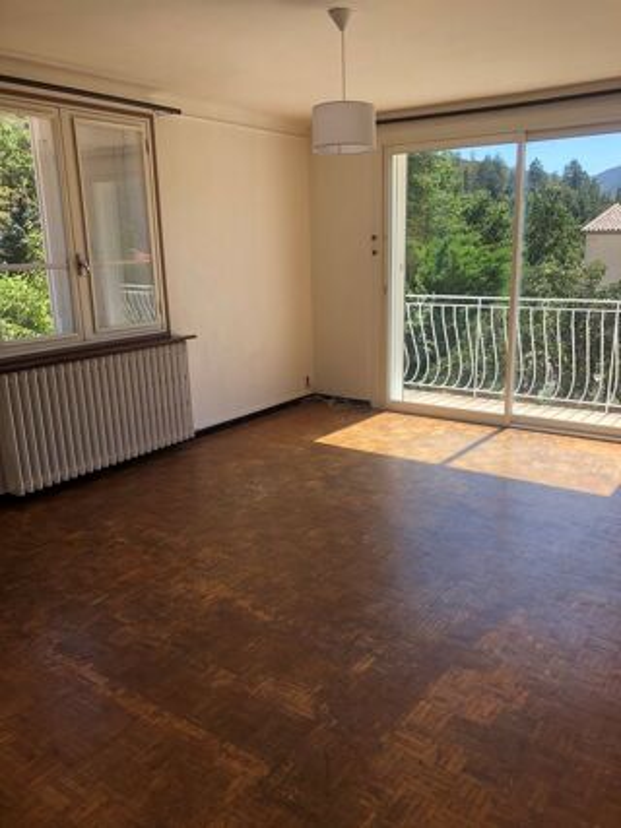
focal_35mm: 28
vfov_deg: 63.5
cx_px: 310
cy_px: 414
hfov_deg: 49.7
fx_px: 670
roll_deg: +2.2
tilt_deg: -13.4
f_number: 1.8
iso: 20
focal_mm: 3.99
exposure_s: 1/466
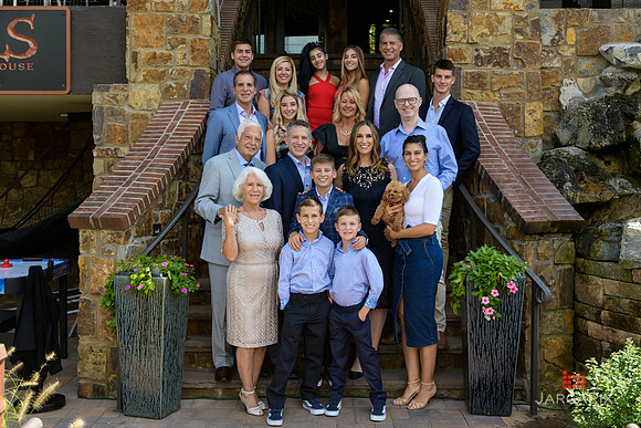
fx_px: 811
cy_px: 172
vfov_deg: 29.5
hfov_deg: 43.1
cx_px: 320
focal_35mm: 46
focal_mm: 38
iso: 320
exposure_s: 1/400
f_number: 5
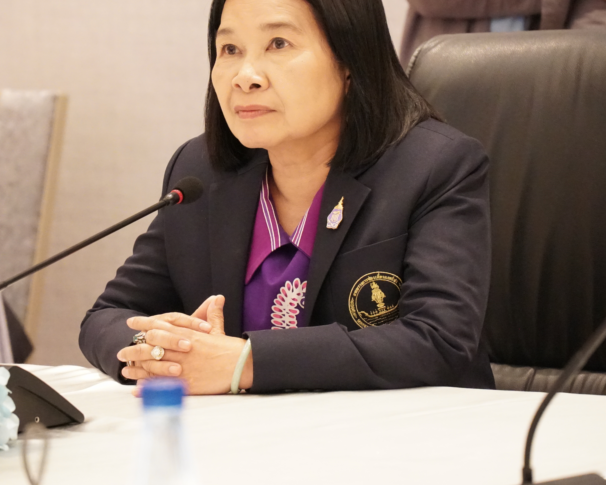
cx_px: 242
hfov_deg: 6.6
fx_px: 5232
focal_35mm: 292
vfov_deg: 5.3
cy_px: 188
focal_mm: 135
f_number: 5.6
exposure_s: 1/100
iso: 8000
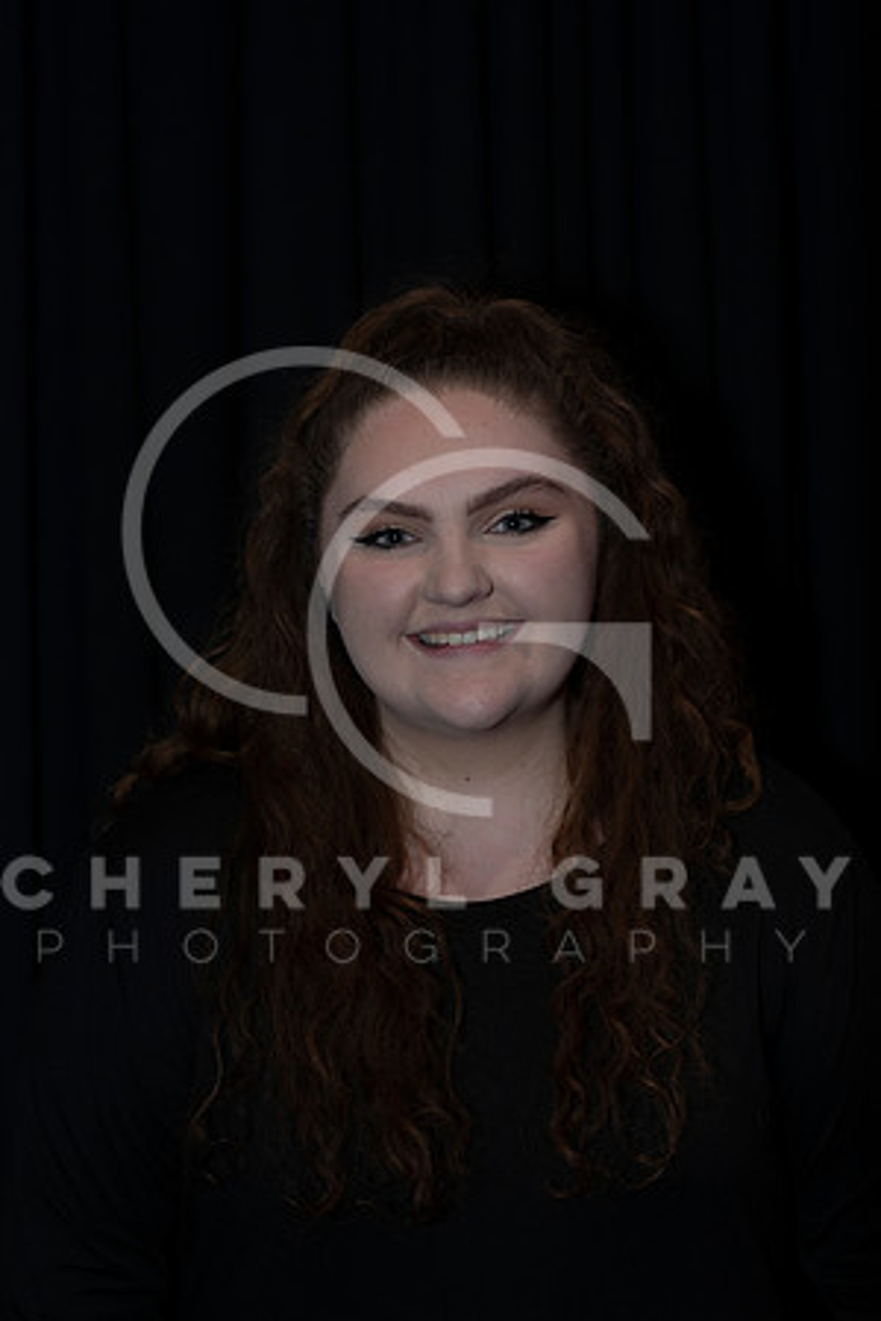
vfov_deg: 27.0
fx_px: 2753
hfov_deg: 18.2
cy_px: 660
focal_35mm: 75
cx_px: 440
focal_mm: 50
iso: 250
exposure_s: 1/400
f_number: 2.8
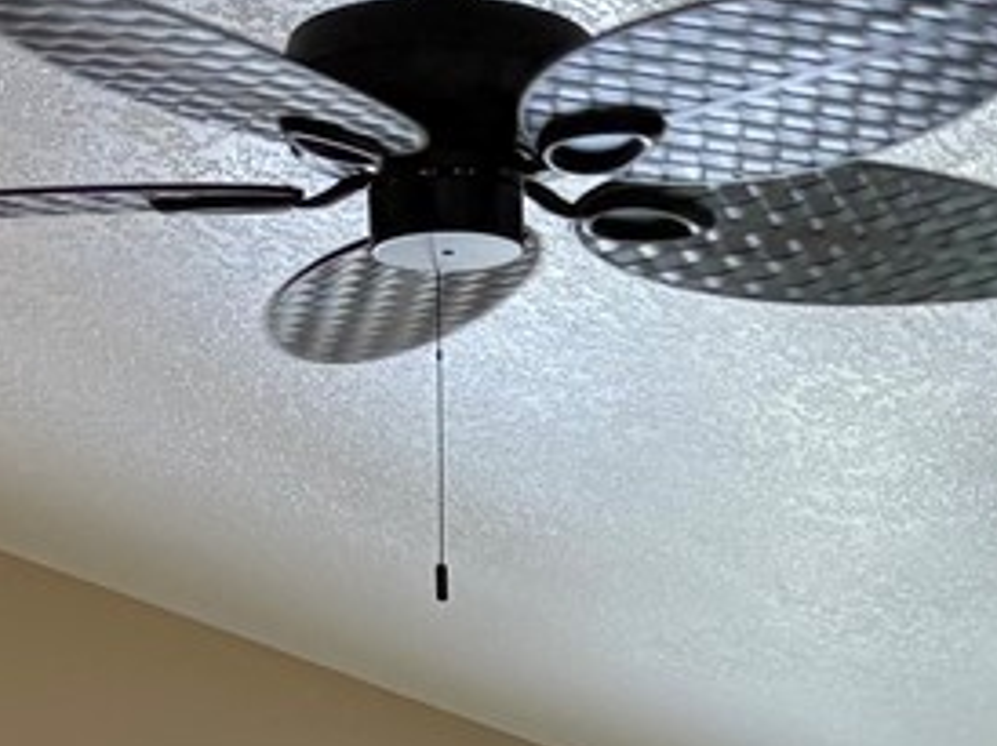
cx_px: 804
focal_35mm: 152
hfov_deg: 12.9
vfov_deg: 9.0
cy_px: 1612
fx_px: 4374
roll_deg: +0.8
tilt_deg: -1.9
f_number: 1.6
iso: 80
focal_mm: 5.96
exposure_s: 1/240
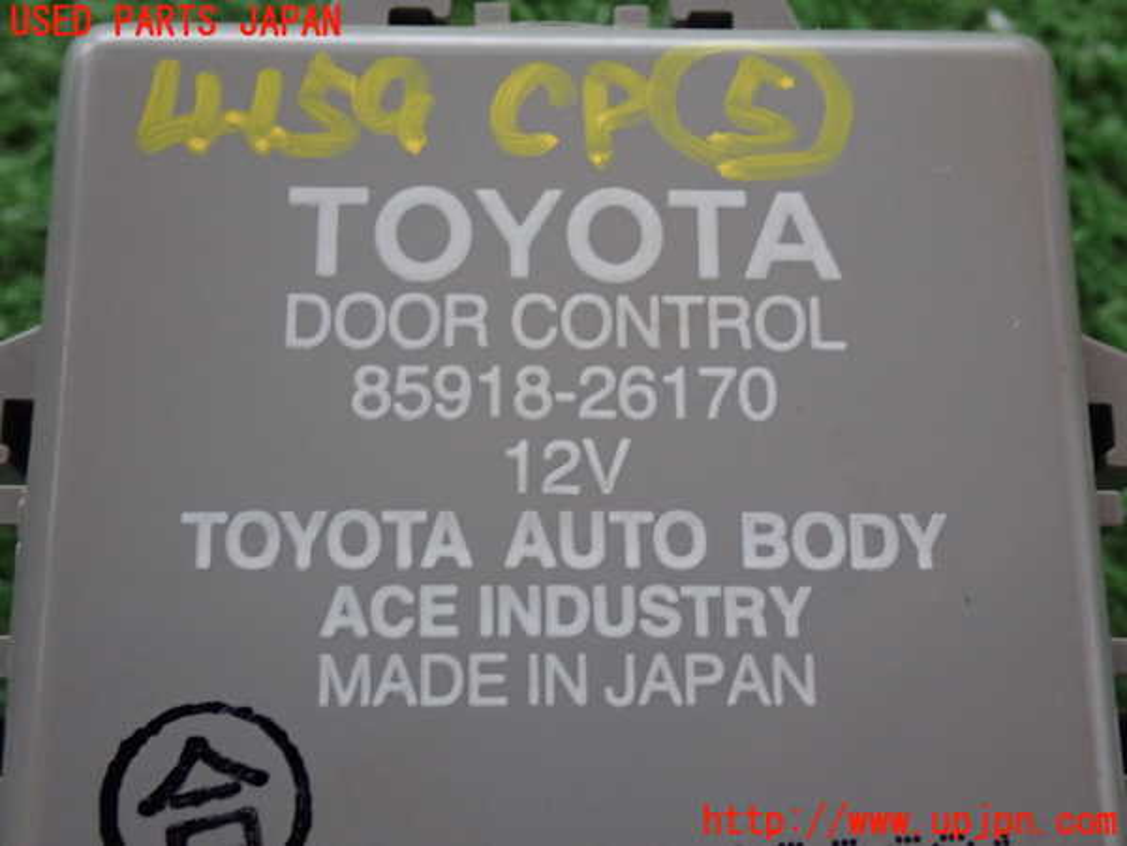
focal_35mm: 54
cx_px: 564
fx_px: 1758
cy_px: 423
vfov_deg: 27.0
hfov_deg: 35.5
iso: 800
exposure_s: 1/40
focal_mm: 9.65
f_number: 3.3
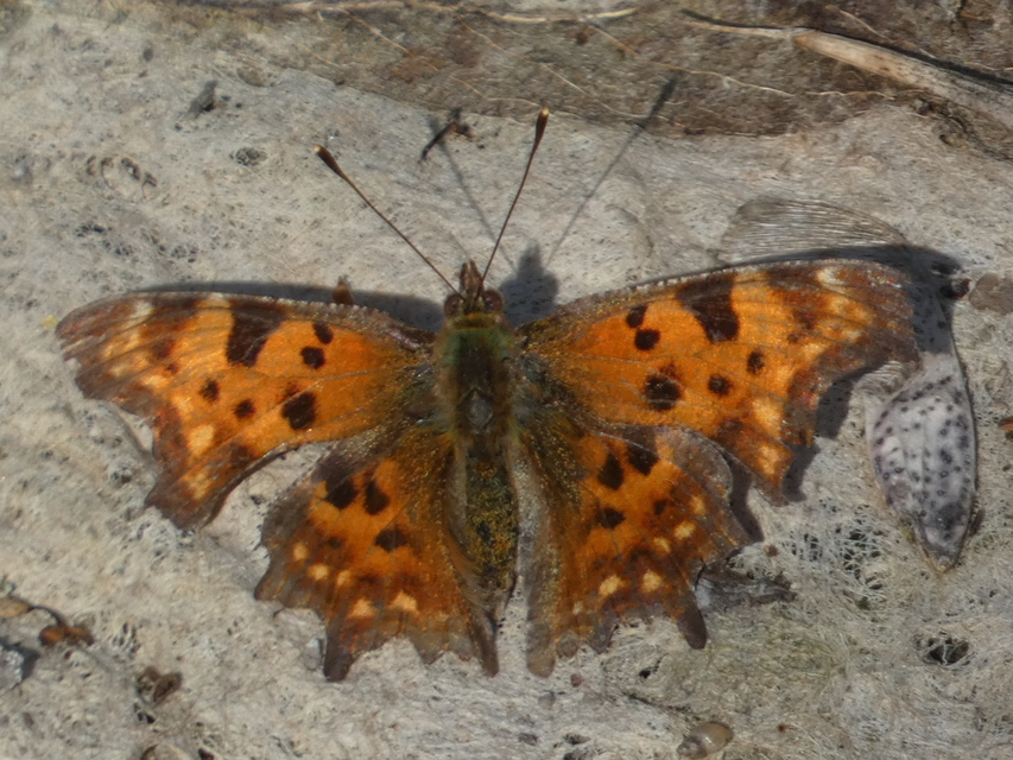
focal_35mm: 1132
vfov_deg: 1.3
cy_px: 380
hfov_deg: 1.8
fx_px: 33131
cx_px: 506
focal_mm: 202.9
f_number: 5.7
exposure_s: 1/200
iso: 80
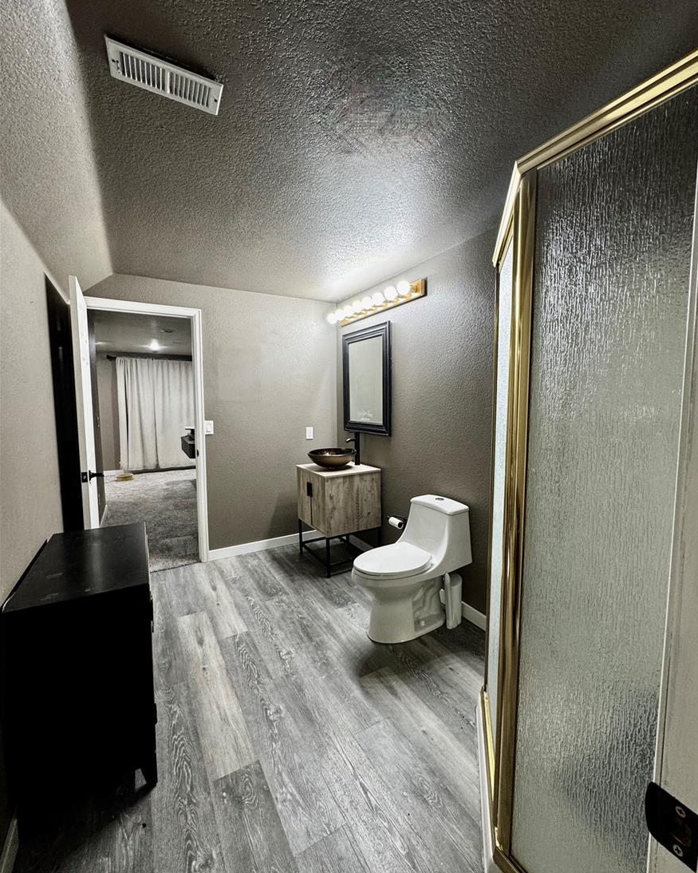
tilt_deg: -4.1
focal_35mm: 15
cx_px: 358
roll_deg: +0.7
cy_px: 435
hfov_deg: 84.0
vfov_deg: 96.8
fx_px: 387
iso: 160
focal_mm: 2.22
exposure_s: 1/60
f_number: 2.2
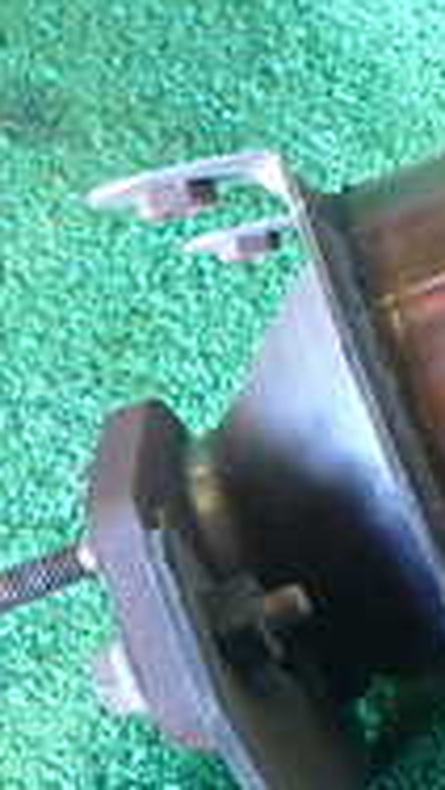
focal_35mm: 87
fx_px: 1822
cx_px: 852
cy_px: 265
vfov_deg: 24.3
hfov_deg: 12.5
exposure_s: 1/30
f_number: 2
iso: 320
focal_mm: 4.5
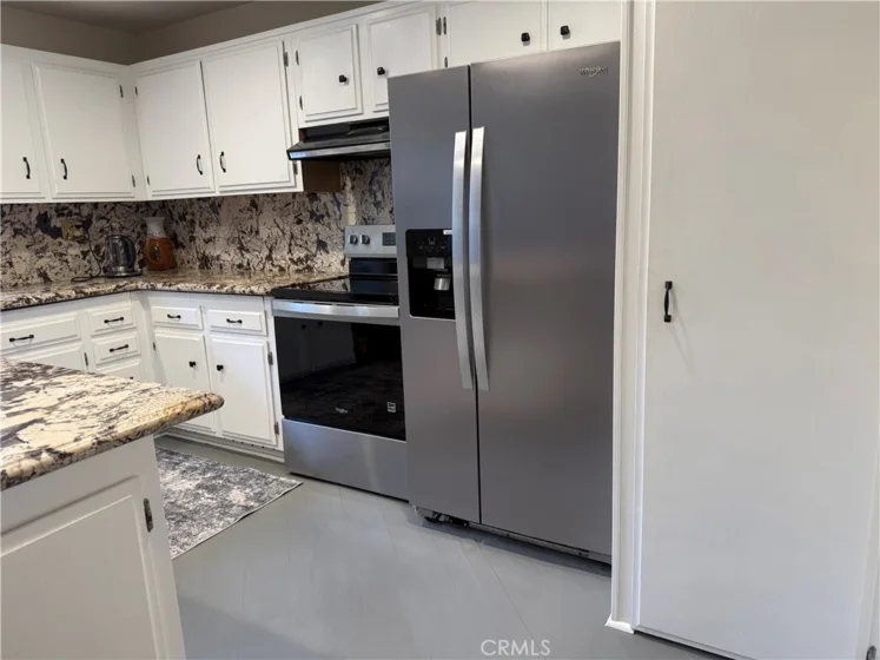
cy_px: 330
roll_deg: +2.3
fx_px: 610
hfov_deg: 71.6
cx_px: 440
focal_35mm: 24
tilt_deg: -11.7
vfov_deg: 56.8
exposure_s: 1/120
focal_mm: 6.76
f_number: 1.78
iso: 200
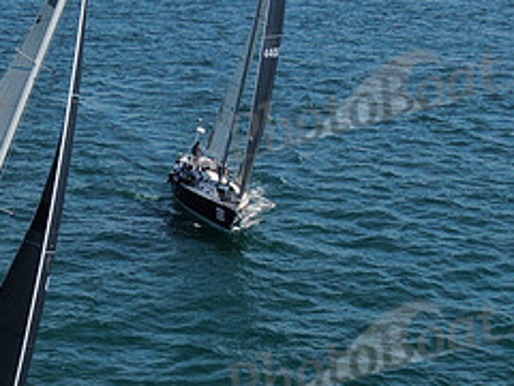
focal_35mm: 104
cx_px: 103
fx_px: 1544
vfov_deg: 14.2
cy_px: 258
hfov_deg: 18.7
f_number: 3.6
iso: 100
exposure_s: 1/1000
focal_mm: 7.39
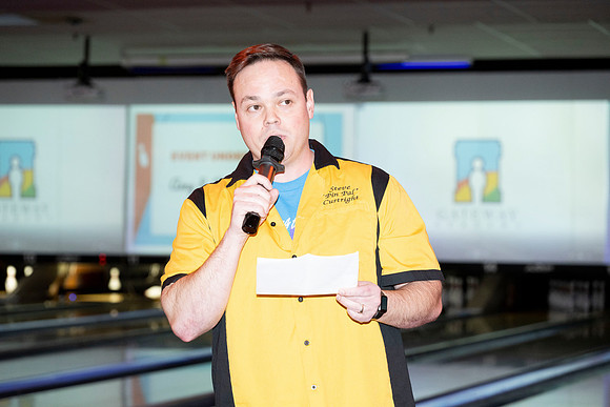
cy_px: 204
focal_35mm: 120
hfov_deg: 17.1
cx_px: 305
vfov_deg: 11.4
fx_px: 2034
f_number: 5.6
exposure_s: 1/60
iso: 1600
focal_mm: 120
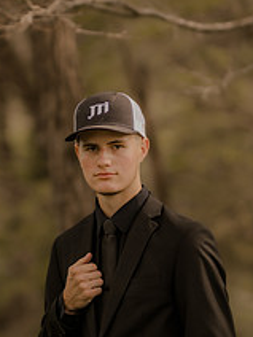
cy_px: 253
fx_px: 2524
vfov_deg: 7.6
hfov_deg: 5.7
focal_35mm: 259
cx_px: 126
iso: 160
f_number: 1.4
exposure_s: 1/3200
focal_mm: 85
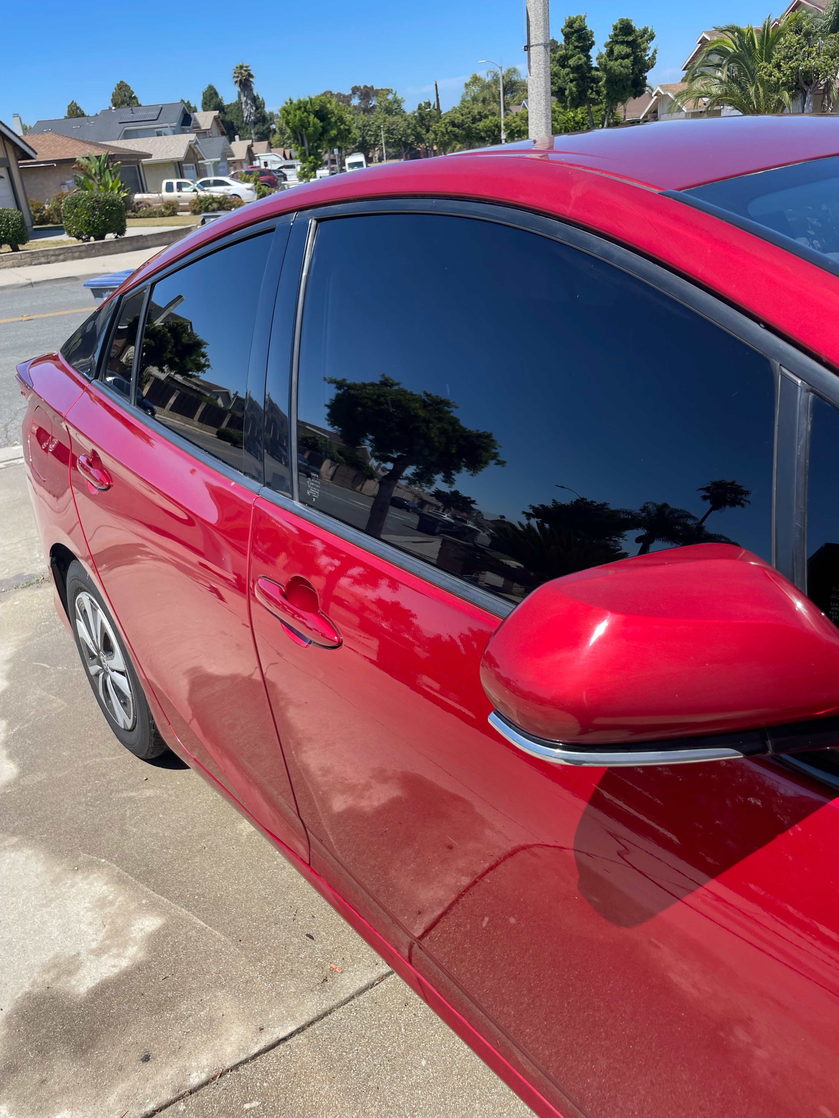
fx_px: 840
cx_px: 420
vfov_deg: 67.3
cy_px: 559
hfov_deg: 53.1
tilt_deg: -23.9
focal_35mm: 26
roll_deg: +6.5
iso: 32
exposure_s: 1/1490
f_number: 1.6
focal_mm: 4.2
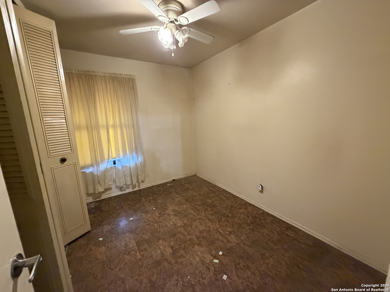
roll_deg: +1.9
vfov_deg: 85.7
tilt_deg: -11.1
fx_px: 158
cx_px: 195
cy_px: 146
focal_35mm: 14
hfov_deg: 102.1
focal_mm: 2.22
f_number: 2.2
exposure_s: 1/60
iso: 1000
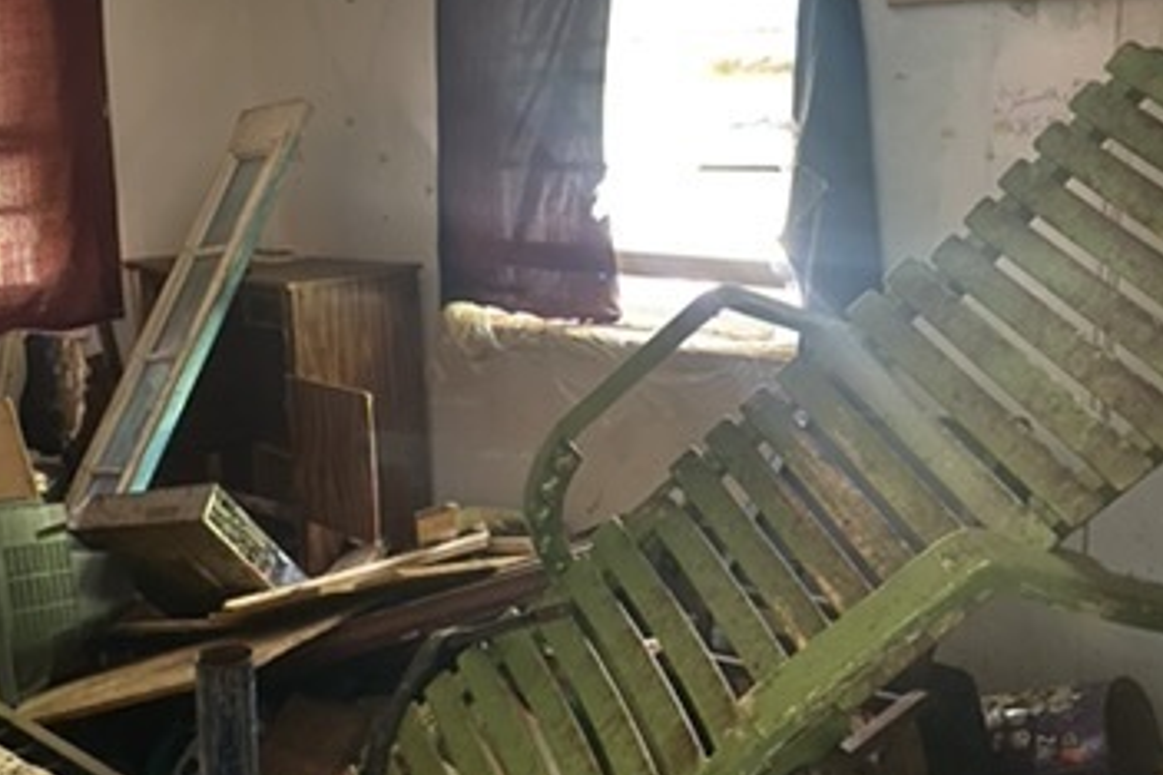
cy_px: 348
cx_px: 583
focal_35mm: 37
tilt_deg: -9.7
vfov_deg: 35.9
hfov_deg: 51.9
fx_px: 1195
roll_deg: +1.3
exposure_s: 1/15
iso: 1250
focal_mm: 4.25
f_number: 1.8
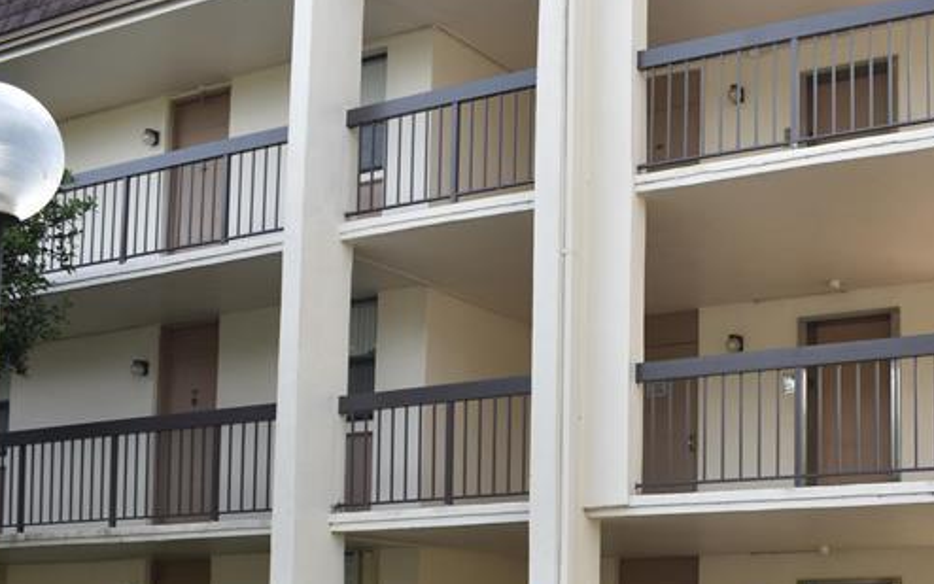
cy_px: 559
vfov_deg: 22.1
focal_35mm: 57
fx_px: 1451
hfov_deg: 34.9
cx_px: 705
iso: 100
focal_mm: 18
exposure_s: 1/200
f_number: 5
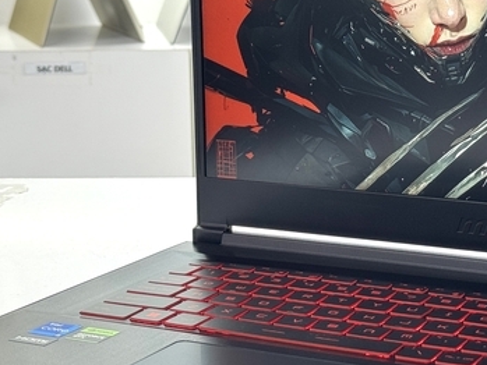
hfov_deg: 17.7
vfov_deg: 13.5
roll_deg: +1.1
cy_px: 149
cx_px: 398
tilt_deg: -10.7
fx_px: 1548
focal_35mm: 110
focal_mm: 6.76
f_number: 1.78
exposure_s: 1/50
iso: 50
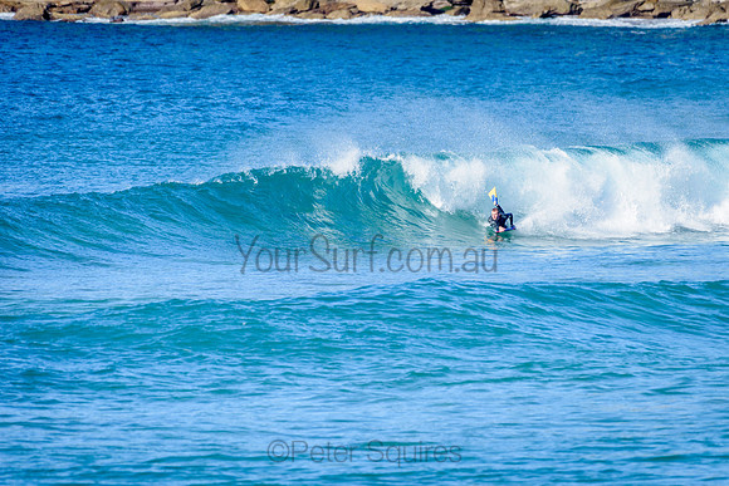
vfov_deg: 2.2
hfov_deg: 3.4
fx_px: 12421
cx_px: 447
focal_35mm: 613
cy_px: 206
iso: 220
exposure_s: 1/2000
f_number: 5.6
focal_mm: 500
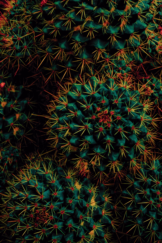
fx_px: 560
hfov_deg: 16.5
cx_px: 81
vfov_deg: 24.5
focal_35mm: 83
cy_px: 122
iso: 200
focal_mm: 55
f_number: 13
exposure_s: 1/60
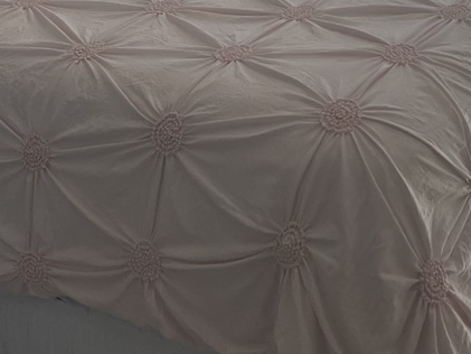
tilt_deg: -8.4
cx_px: 312
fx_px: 1211
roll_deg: +2.2
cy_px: -233
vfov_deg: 15.0
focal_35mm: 89
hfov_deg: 21.9
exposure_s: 1/1934
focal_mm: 5.7
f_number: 1.5
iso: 50
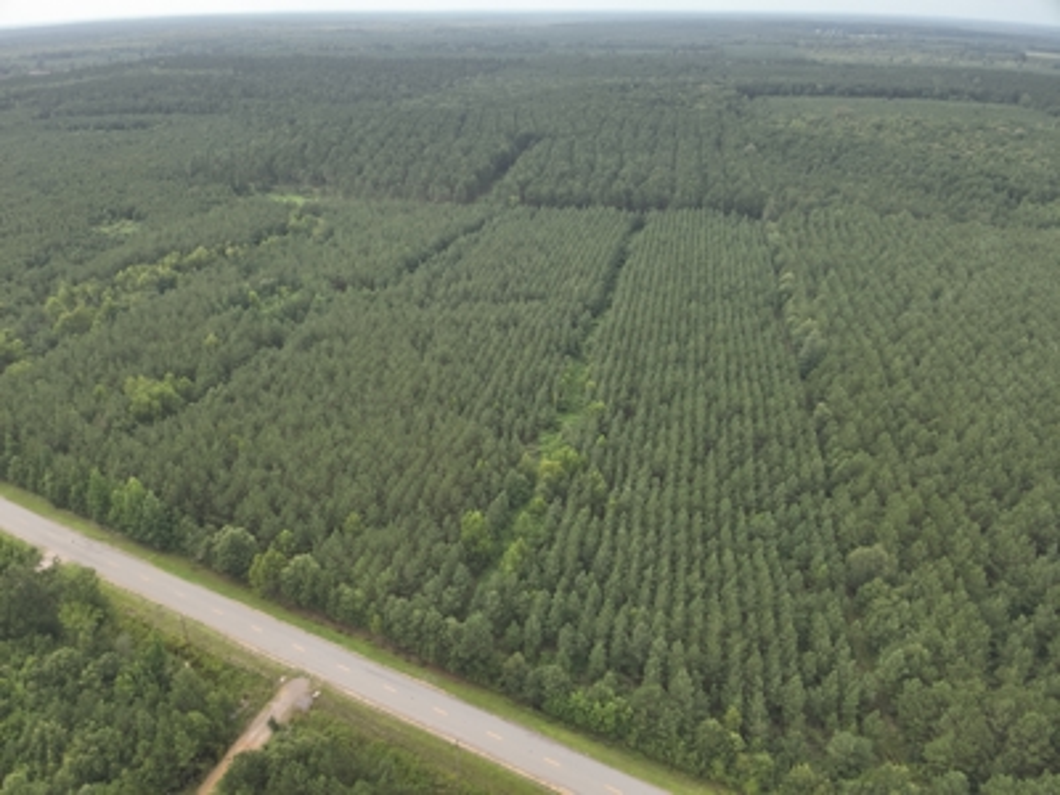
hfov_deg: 71.6
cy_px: 398
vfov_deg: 56.8
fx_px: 735
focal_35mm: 24
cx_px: 530
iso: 100
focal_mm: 4.4
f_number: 2.8
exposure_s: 1/400
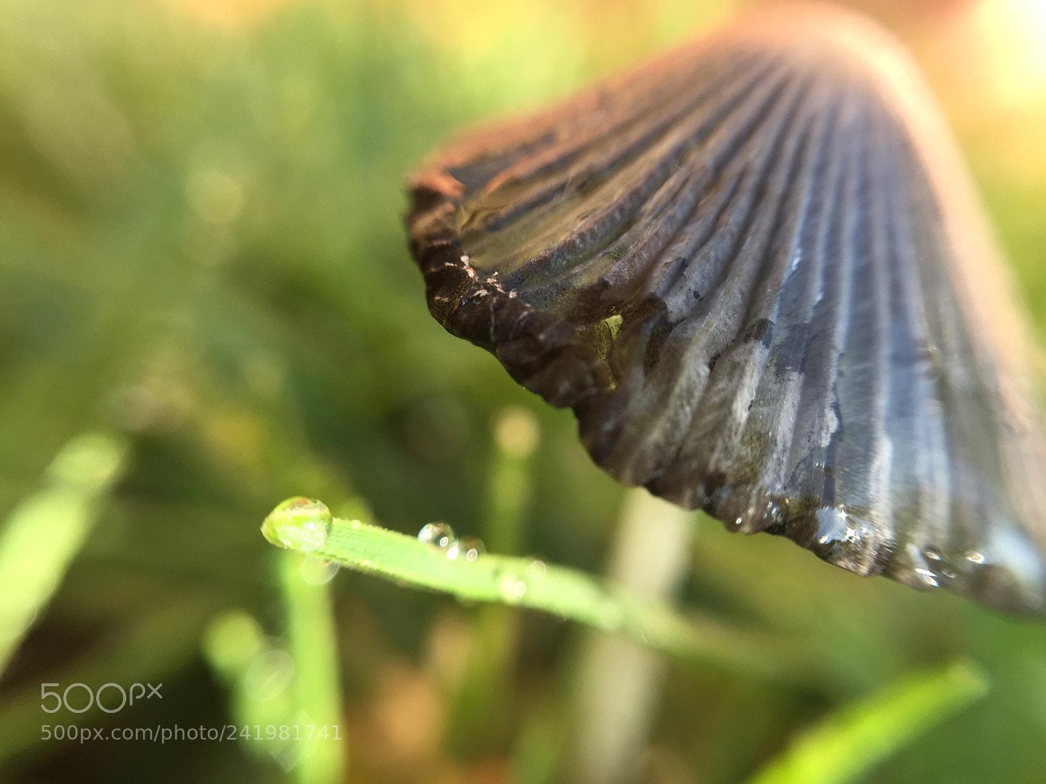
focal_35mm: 29
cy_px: 392
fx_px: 876
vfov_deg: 48.2
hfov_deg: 61.7
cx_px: 523
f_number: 2.2
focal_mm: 4.15
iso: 32
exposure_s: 1/120
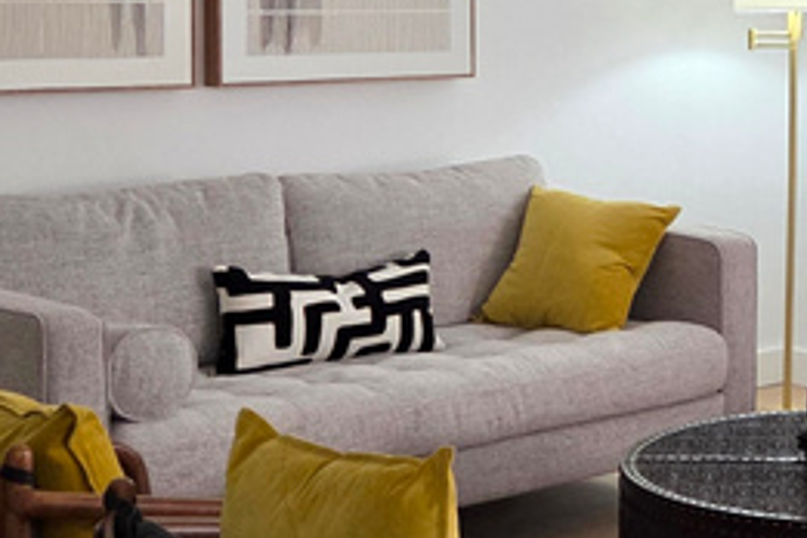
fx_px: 2107
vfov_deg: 14.4
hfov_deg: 20.5
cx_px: 934
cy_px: 77
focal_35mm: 94
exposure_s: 1/120
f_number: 1.8
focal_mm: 5.4
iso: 250
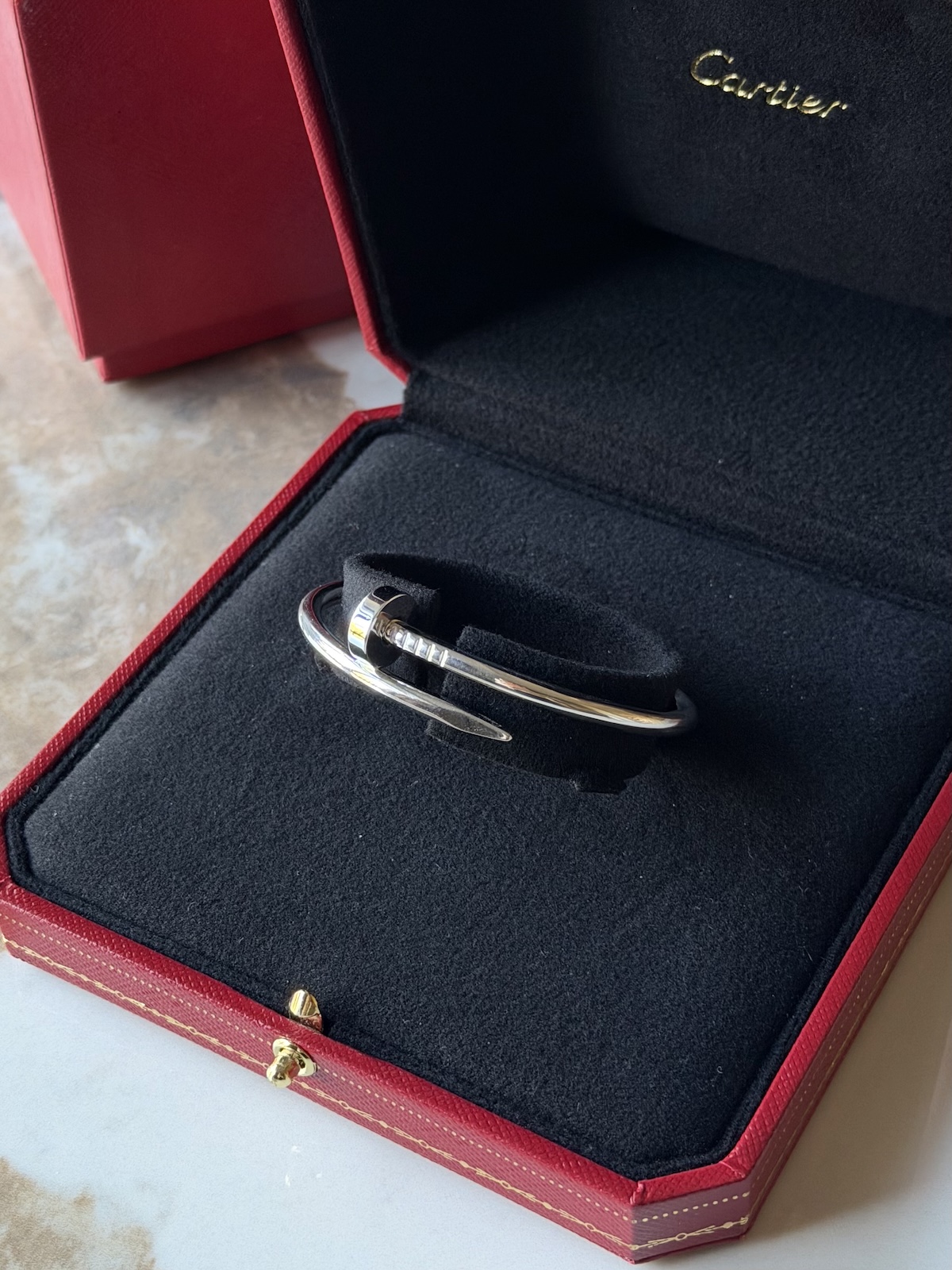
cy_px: 635
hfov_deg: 30.3
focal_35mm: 48
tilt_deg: -45.0
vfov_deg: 39.7
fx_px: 1760
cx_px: 476
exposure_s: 1/60
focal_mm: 6.76
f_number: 1.78
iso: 160
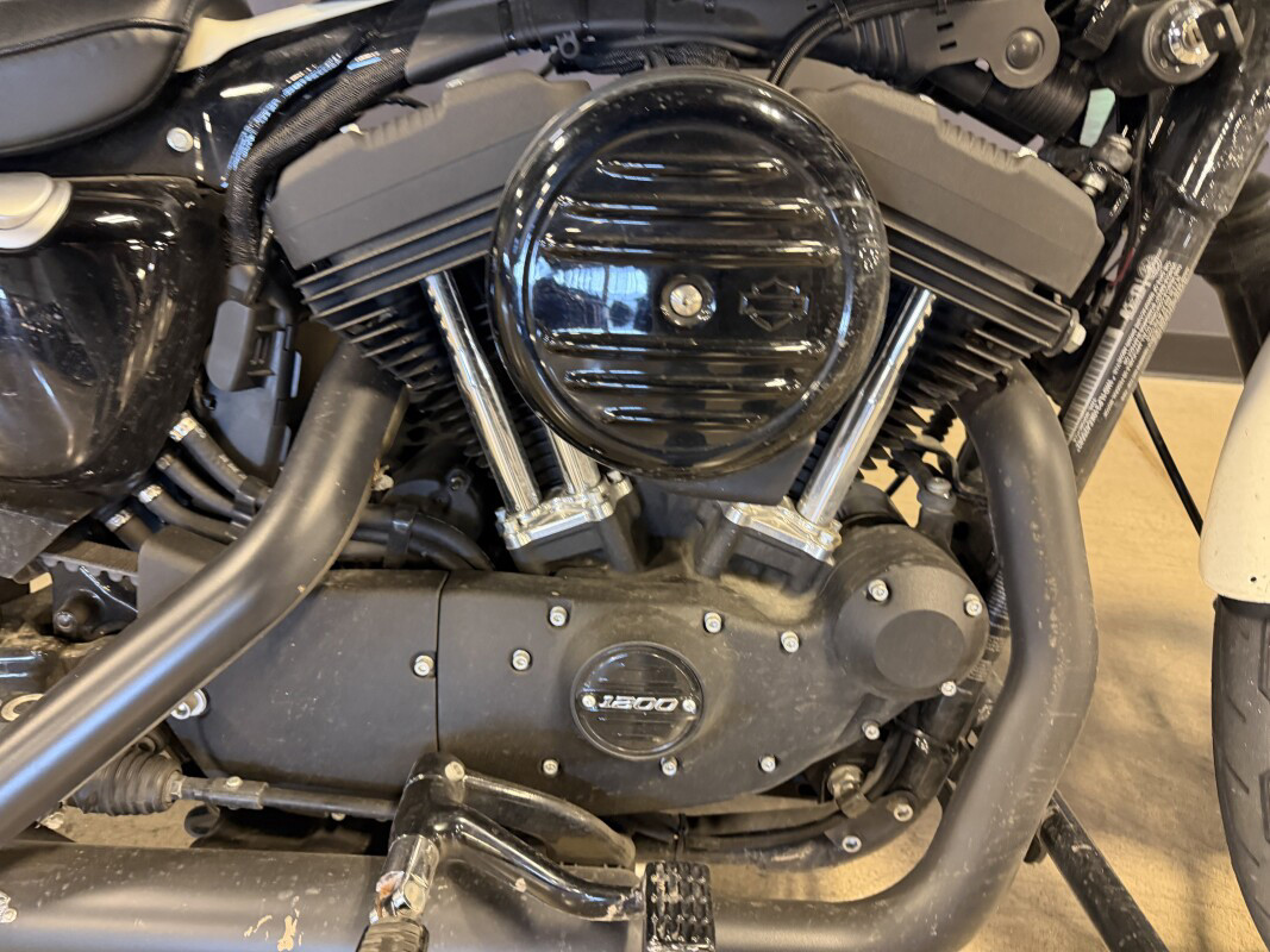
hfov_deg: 71.6
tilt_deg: -33.0
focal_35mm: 24
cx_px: 635
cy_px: 476
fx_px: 880
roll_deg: -1.6
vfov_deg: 56.8
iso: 800
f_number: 1.78
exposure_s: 1/43
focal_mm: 6.76
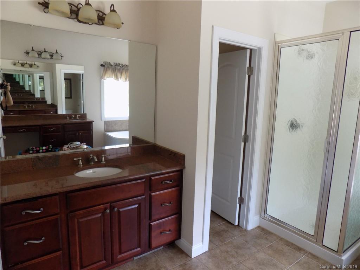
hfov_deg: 73.9
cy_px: 135
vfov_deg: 58.9
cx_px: 180
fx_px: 239
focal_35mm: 23
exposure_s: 1/30
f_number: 3.1
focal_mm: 4
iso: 220
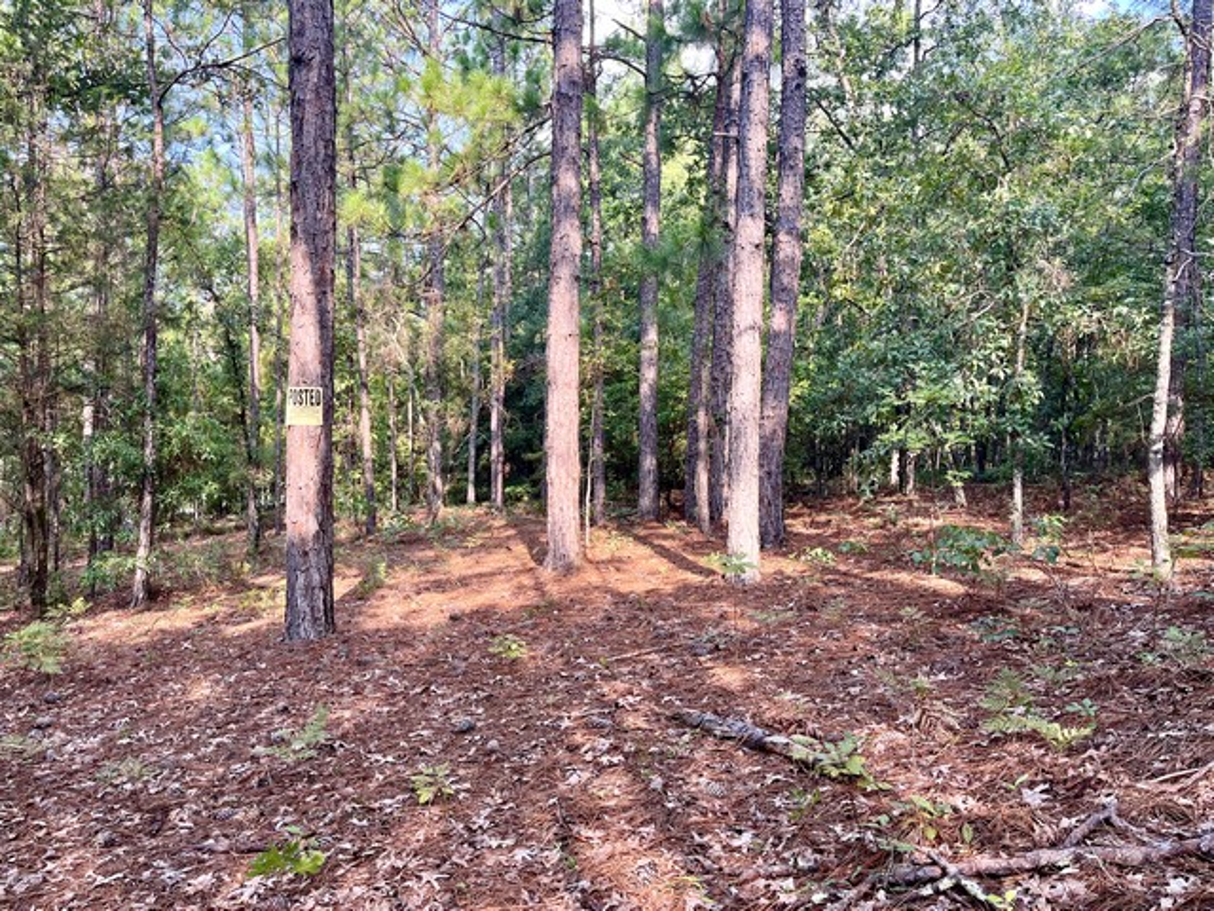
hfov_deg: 67.3
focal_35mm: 26
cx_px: 607
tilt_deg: -2.9
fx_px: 912
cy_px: 456
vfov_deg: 53.1
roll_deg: -1.2
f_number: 1.6
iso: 40
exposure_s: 1/263
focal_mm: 5.1
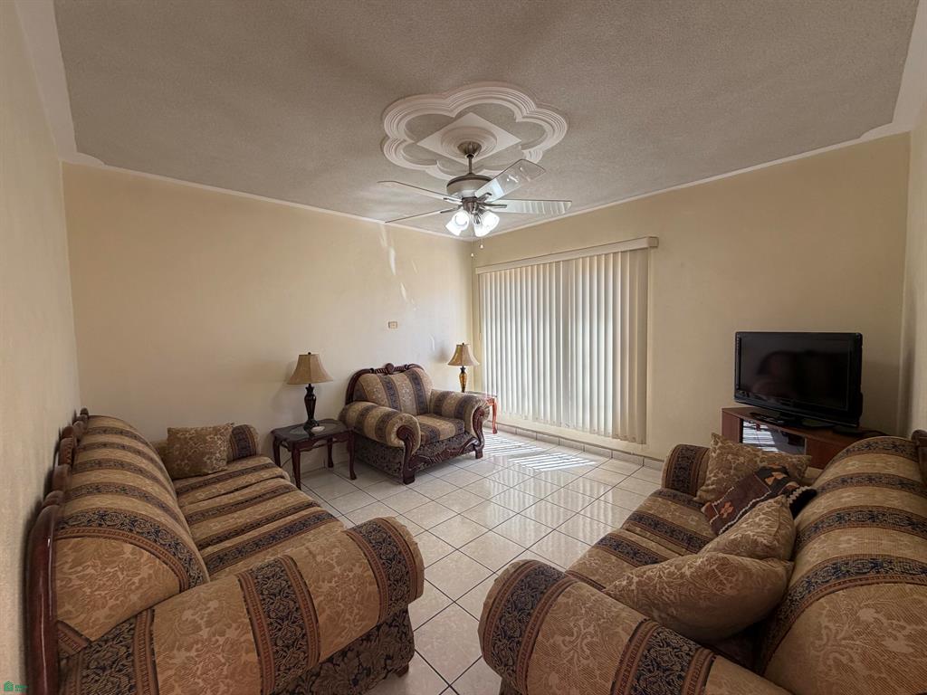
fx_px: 375
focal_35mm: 14
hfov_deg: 102.1
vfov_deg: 85.7
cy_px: 348
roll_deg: +1.7
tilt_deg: -2.8
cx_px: 464
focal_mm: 2.22
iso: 80
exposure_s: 1/121
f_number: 2.2
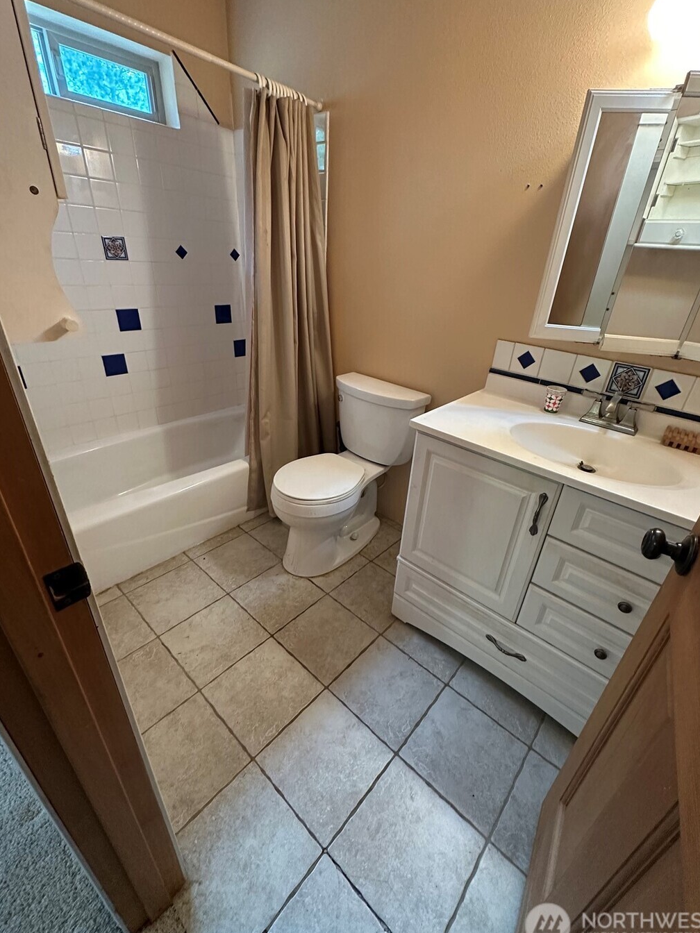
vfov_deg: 98.2
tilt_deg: -27.2
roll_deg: -4.5
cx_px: 362
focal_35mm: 15
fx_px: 404
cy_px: 458
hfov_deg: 81.7
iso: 500
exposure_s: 1/60
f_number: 2.2
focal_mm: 2.22
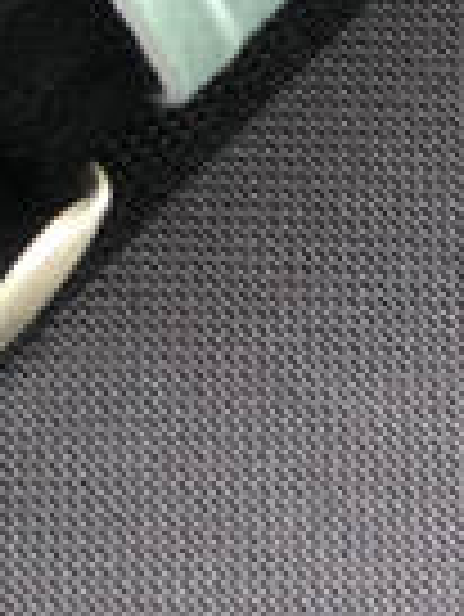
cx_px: 300
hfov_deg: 5.1
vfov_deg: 6.6
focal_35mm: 291
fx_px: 5193
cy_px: -531
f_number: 2.8
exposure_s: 1/40
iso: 25
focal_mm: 6.6
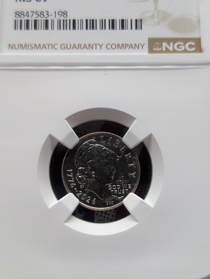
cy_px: 140
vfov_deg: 38.9
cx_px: 105
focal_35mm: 49
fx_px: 395
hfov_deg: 29.7
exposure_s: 1/64.7
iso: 34
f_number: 1.68
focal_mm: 6.9
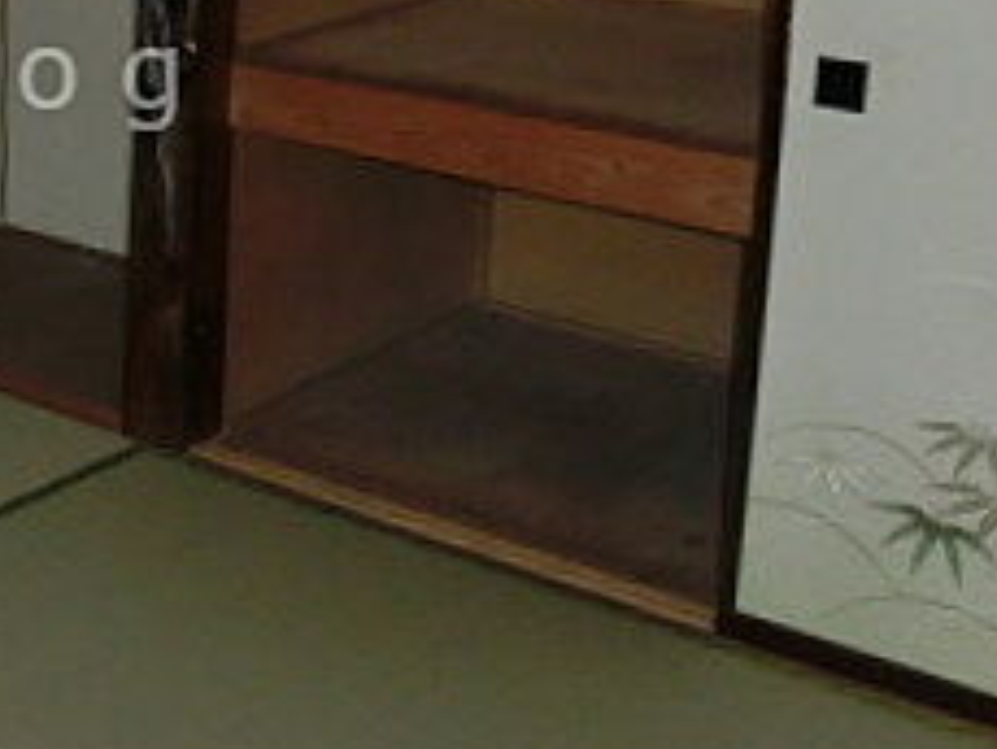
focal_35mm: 67
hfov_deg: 26.7
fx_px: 1931
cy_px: 78
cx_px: -96
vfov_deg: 21.5
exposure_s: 1/60
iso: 400
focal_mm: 4.24
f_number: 3
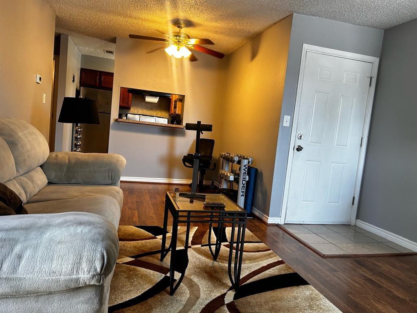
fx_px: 313
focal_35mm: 26
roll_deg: -5.9
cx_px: 208
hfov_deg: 67.3
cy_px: 156
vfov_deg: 53.1
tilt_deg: -4.4
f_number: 1.5
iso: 125
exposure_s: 1/60
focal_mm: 5.7
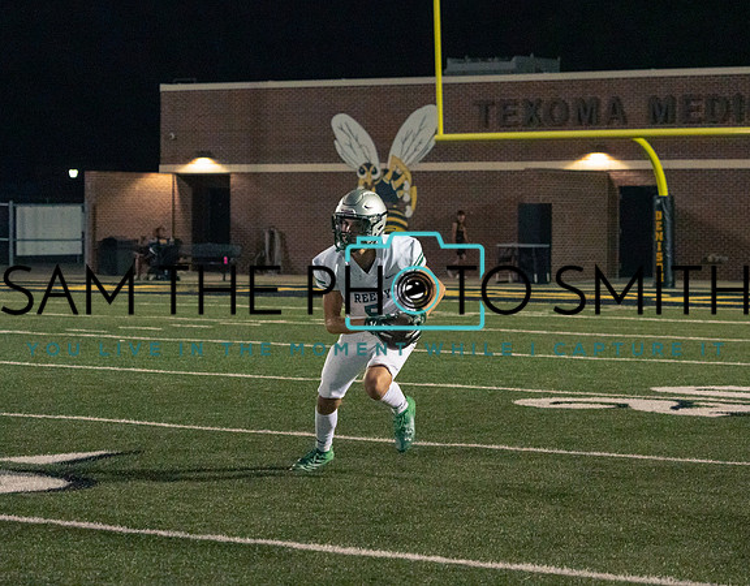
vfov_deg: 12.2
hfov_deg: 15.6
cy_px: 311
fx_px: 2733
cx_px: 377
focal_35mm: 124
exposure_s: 1/1000
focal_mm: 100
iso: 25600
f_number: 5.6
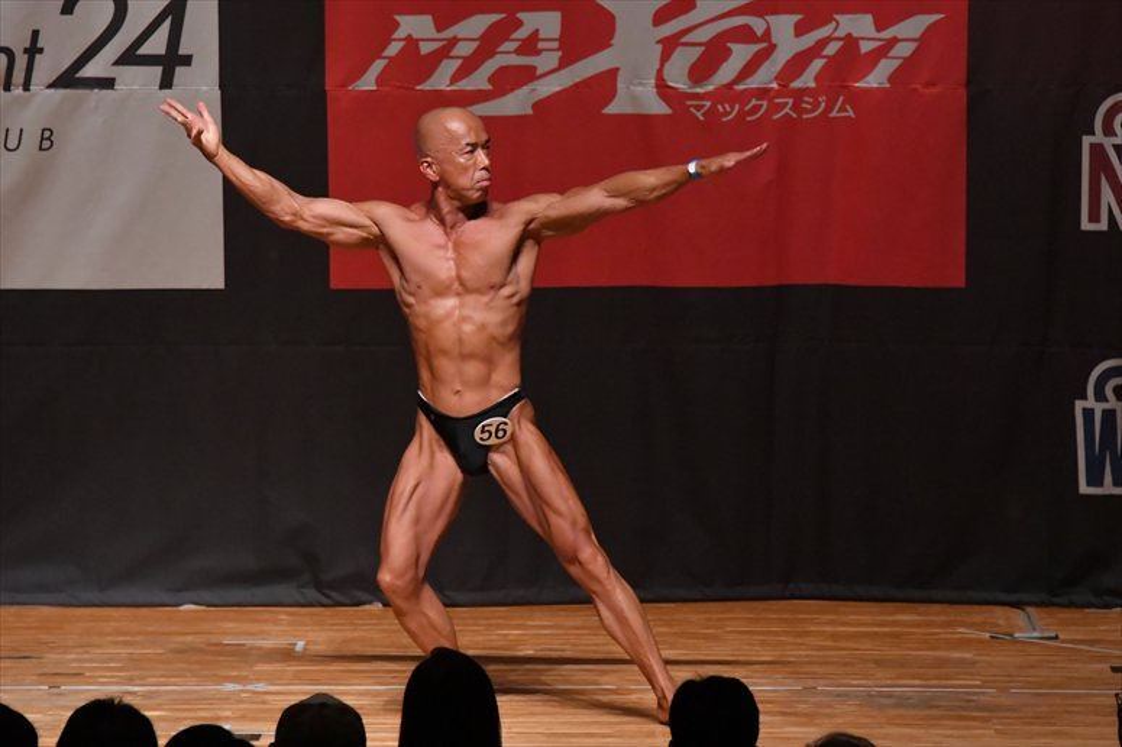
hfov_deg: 7.2
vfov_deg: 4.8
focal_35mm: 285
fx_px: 8878
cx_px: 561
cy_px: 374
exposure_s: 1/400
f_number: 5.6
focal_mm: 190
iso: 8000
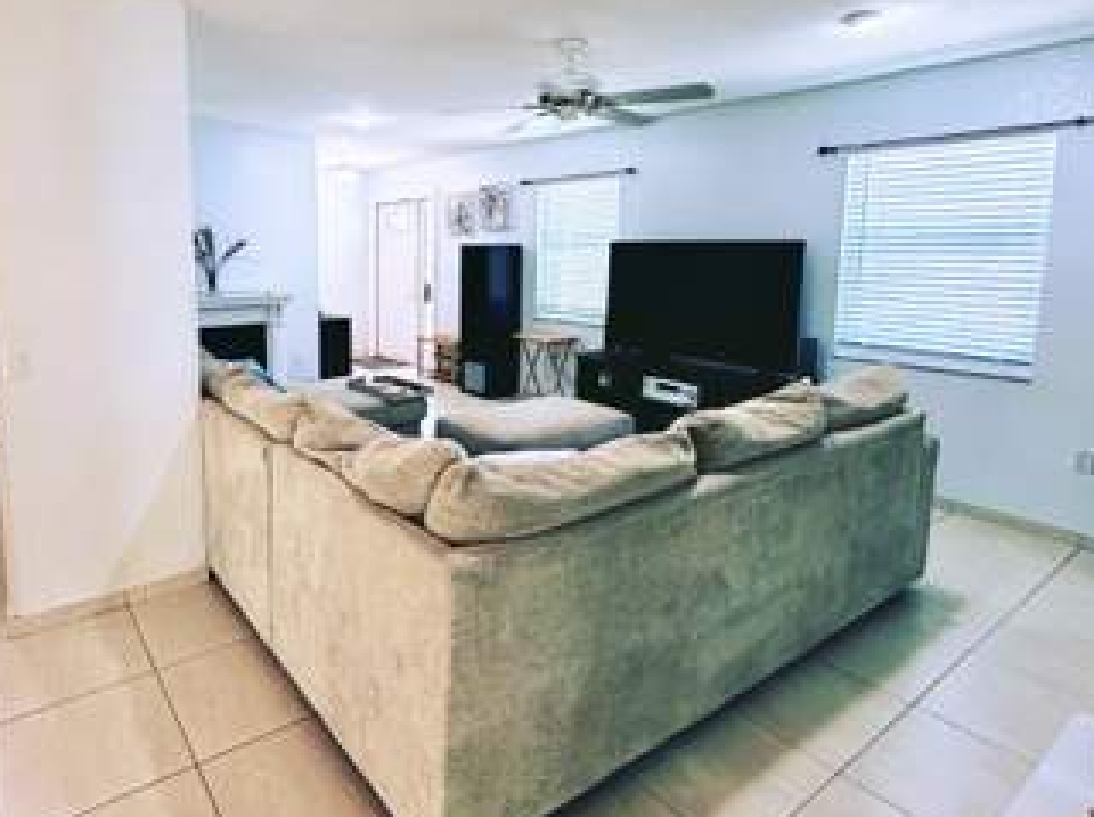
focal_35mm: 21
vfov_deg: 62.7
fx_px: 663
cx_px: 397
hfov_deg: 77.4
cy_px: 323
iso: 250
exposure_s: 1/120
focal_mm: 2.22
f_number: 2.2
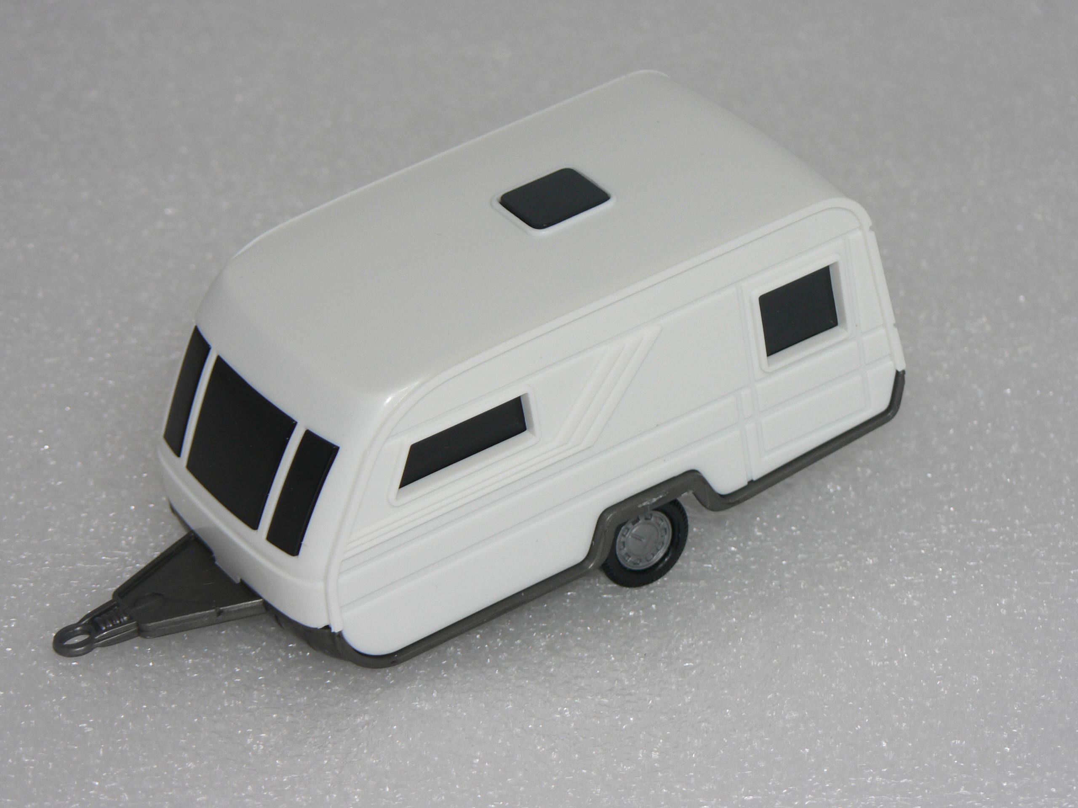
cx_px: 539
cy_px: 404
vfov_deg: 10.3
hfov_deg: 13.7
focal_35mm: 144
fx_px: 4484
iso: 80
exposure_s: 1/60
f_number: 3.2
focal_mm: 24.1
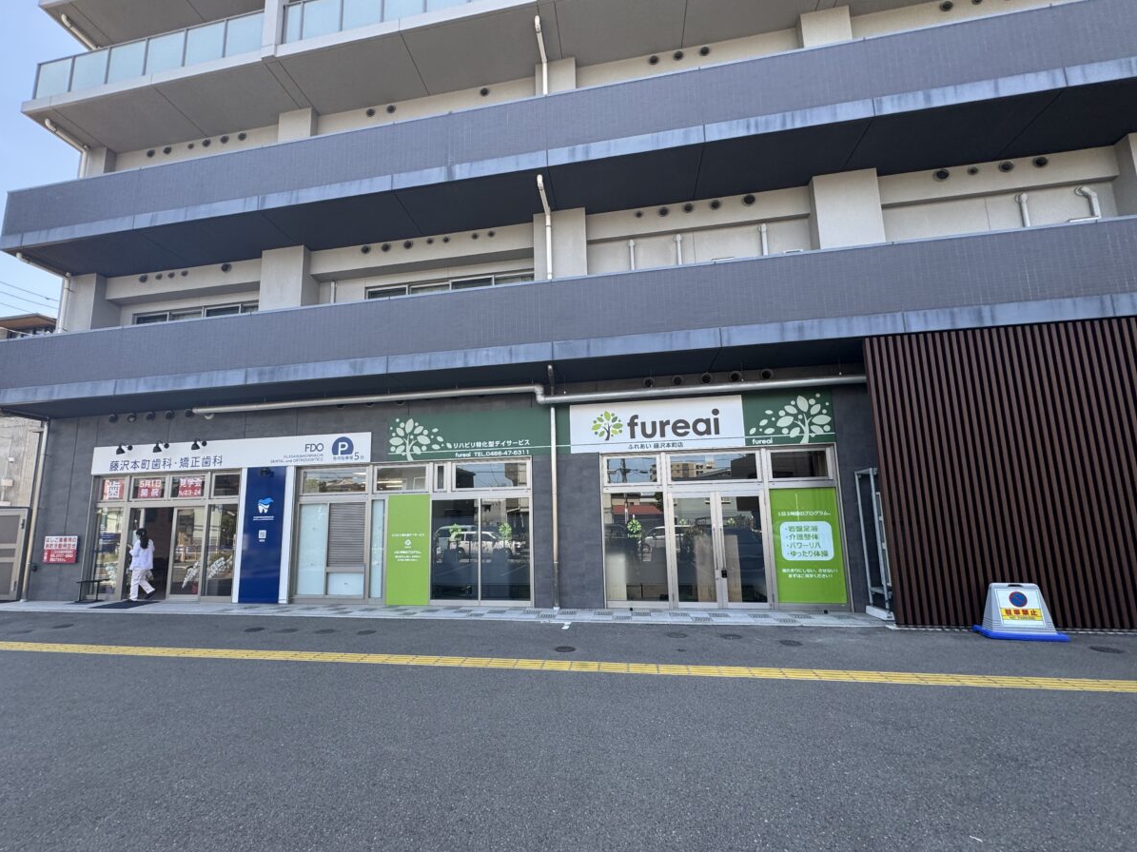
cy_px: 455
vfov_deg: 81.6
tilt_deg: +8.5
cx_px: 535
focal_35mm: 15
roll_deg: +3.0
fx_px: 493
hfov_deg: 98.1
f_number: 2.2
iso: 40
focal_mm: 2.22
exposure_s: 1/307
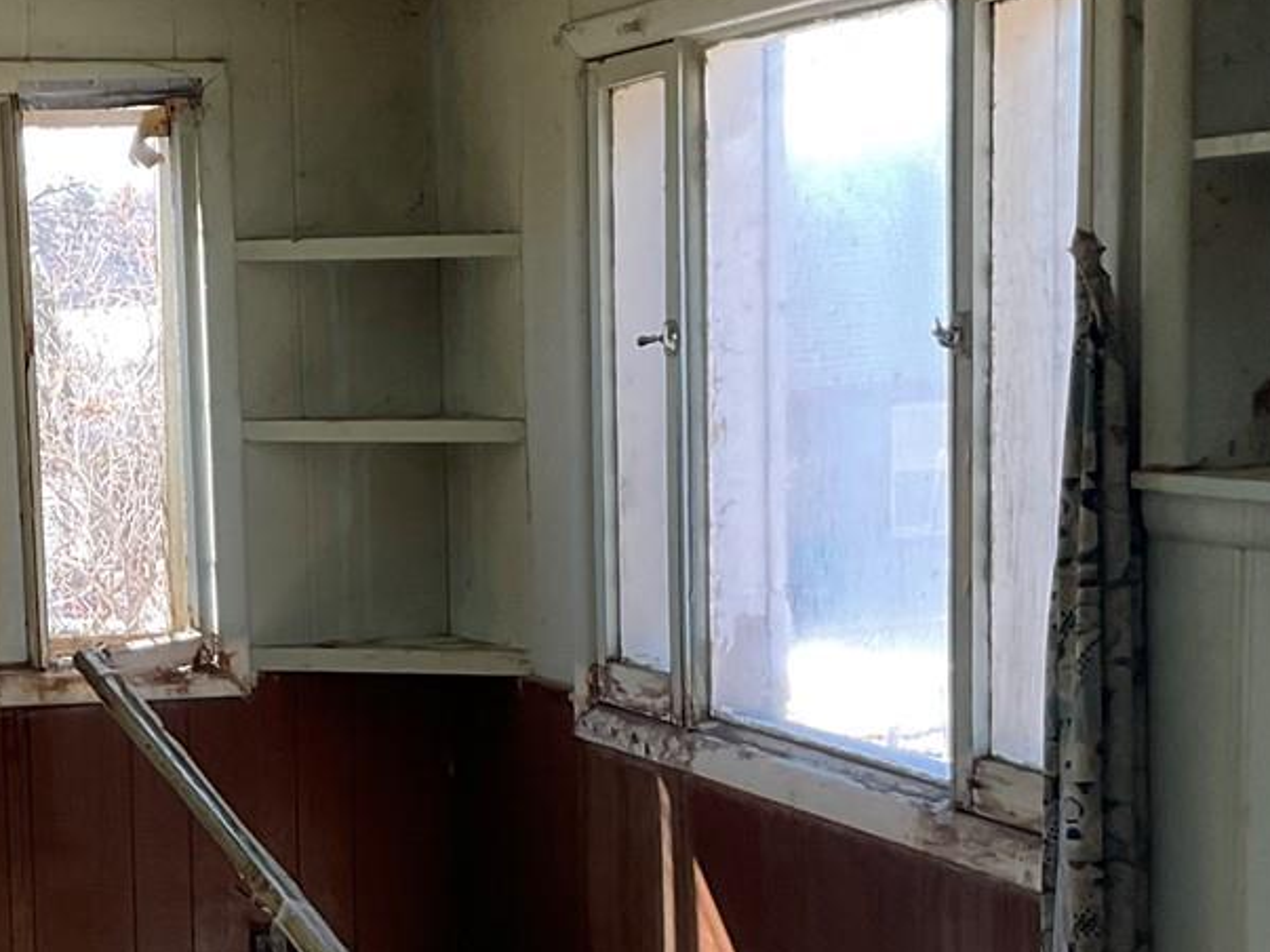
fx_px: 2824
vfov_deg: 19.0
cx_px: 53
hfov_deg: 24.4
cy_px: 710
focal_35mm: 77
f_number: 1.8
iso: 50
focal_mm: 3
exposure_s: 1/120
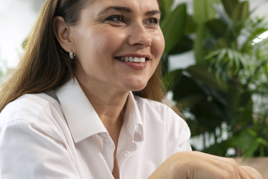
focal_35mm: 145
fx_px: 1079
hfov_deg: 14.1
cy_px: 152
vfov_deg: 9.4
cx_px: 108
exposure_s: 1/200
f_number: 2.8
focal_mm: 55
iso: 400
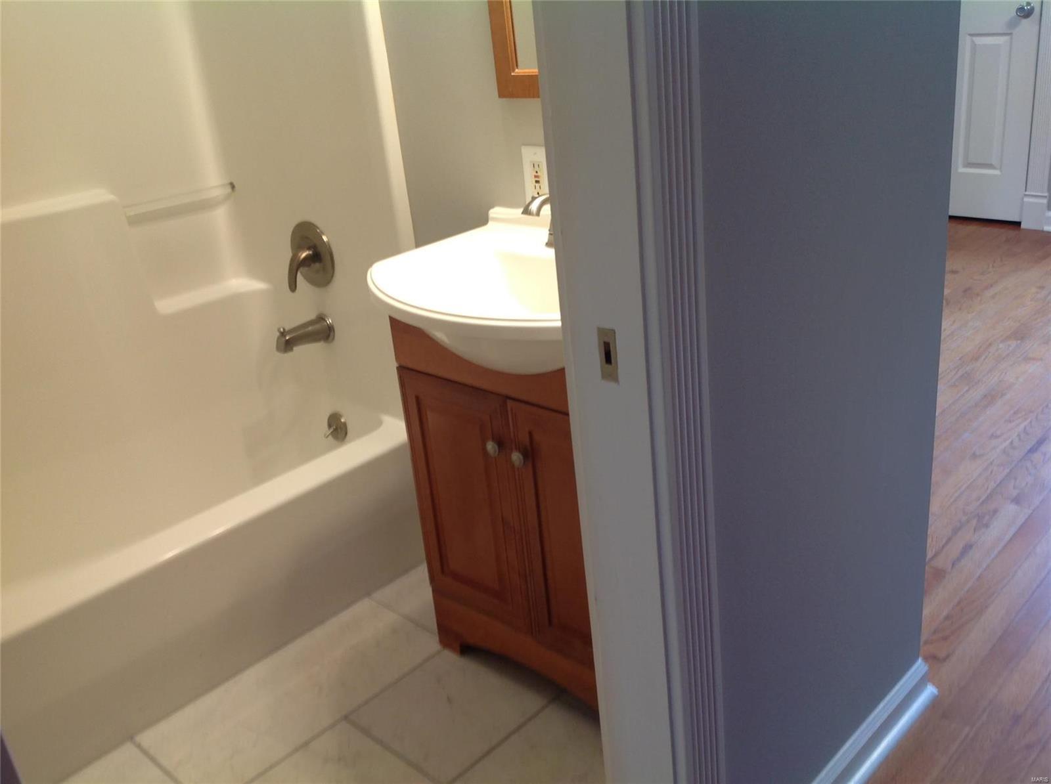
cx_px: 526
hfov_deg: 52.7
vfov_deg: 40.6
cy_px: 392
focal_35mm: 35
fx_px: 1061
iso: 50
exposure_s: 1/15
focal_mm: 4.28
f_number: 2.4
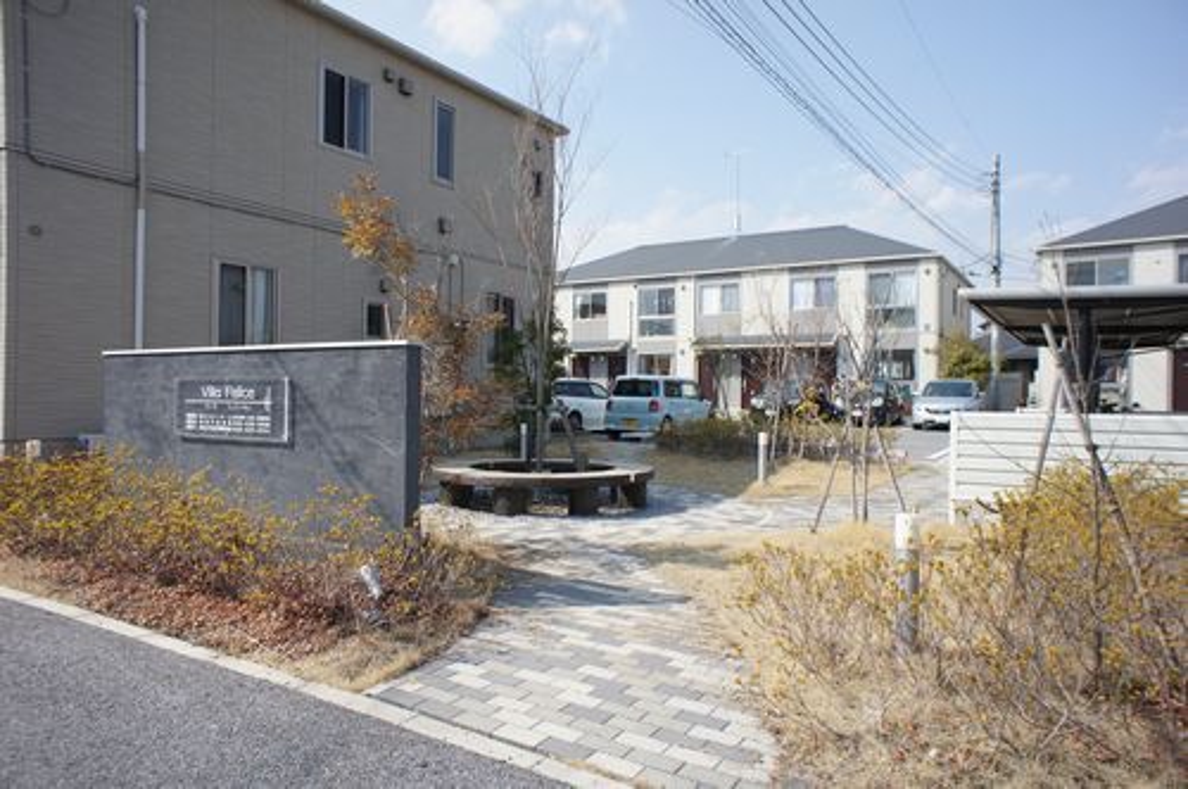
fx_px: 791
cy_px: 394
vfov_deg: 53.0
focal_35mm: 24
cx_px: 594
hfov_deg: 73.8
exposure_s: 1/500
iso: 200
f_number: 6.3
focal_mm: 16
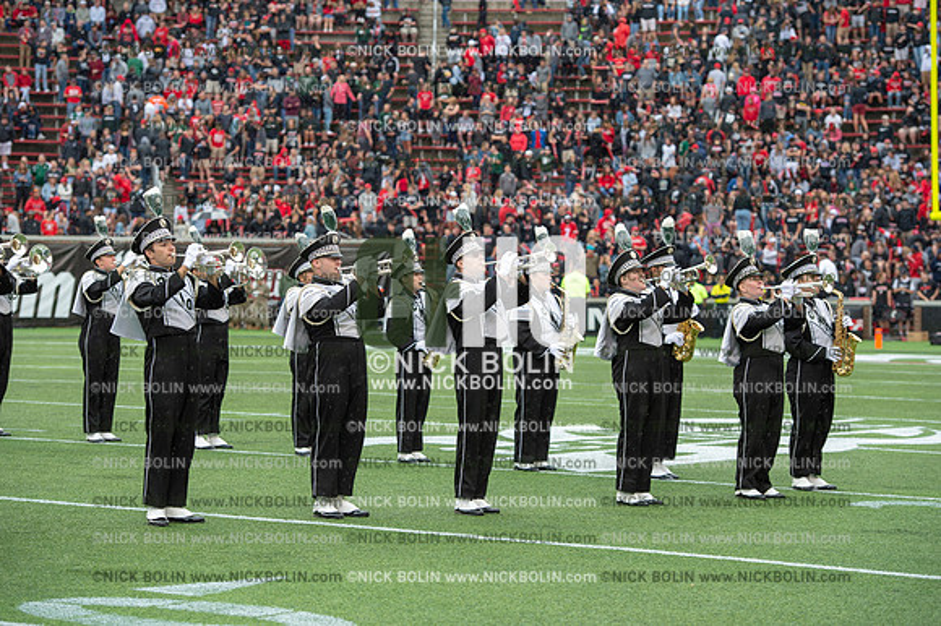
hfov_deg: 18.3
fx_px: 2926
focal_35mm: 112
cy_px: 313
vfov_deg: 12.2
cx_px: 470
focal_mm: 112
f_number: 4
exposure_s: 1/500
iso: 400
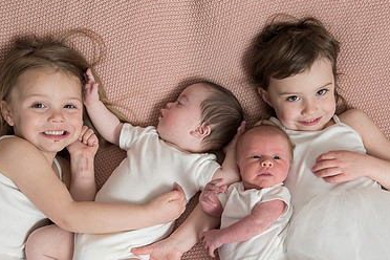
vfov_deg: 25.4
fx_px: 574
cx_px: 180
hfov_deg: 37.5
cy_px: 178
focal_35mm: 53
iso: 200
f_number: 4
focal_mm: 34
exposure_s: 1/160
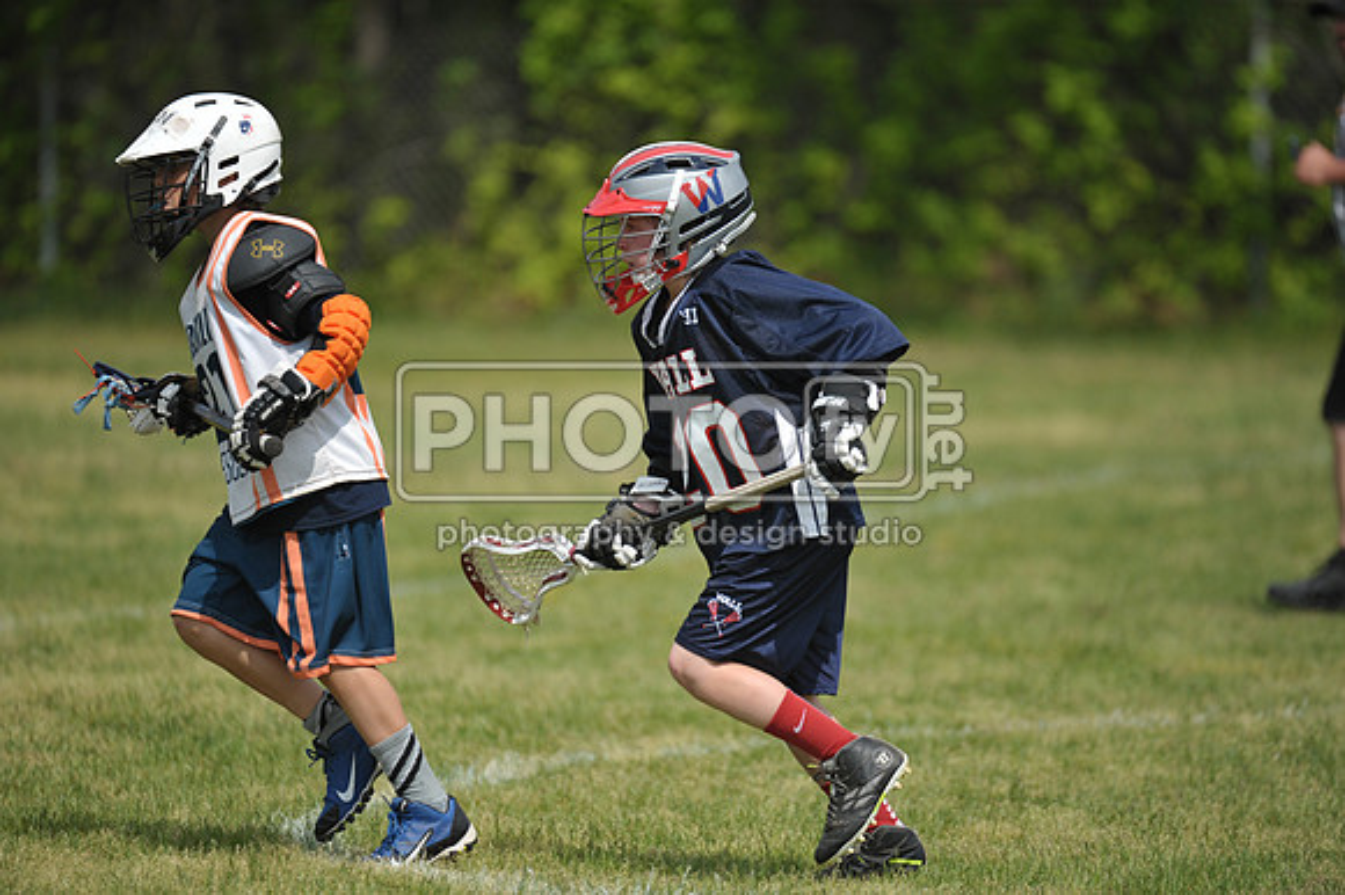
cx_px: 672
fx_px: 14189
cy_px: 448
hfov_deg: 5.4
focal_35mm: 380
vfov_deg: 3.6
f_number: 4
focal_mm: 380
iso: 640
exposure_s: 1/5000
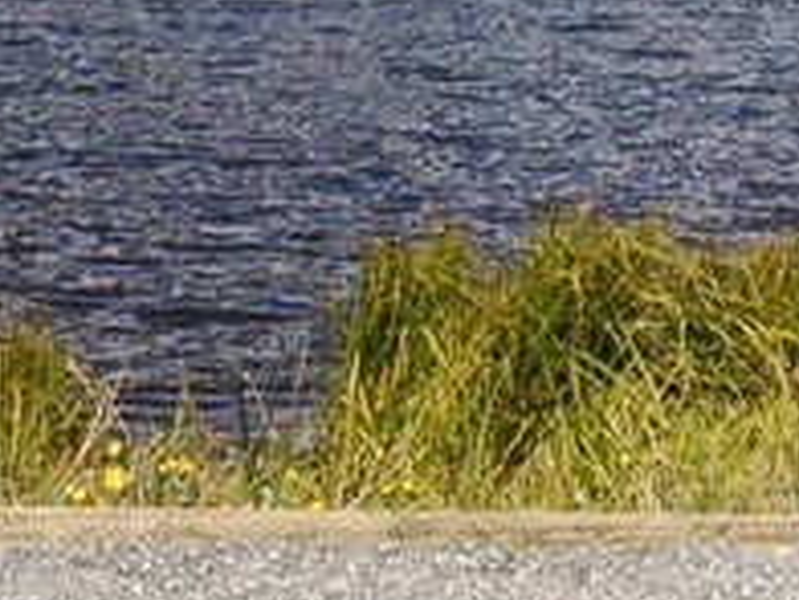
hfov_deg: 10.8
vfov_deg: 7.9
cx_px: 249
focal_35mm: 183
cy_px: -416
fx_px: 4224
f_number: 2.4
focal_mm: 4.28
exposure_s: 1/2208
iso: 50
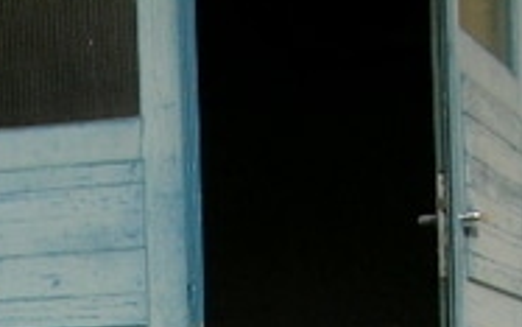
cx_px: -131
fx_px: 1807
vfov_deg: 9.6
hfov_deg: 15.7
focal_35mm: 127
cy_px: 651
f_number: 8.5
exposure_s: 1/183
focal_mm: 5.8
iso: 50
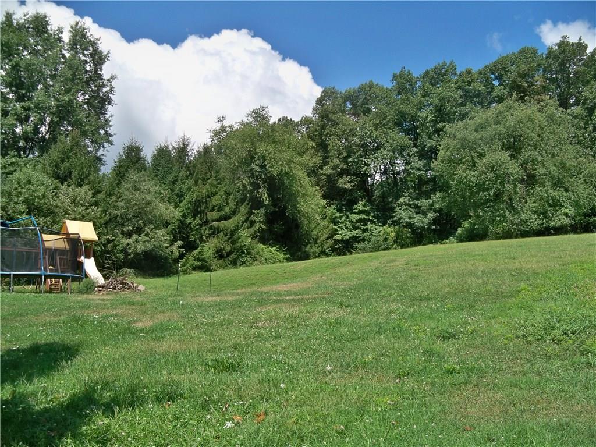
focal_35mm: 35
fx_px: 603
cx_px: 298
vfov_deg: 40.7
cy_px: 224
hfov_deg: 52.6
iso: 80
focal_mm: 6.2
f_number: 3.5
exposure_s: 1/640
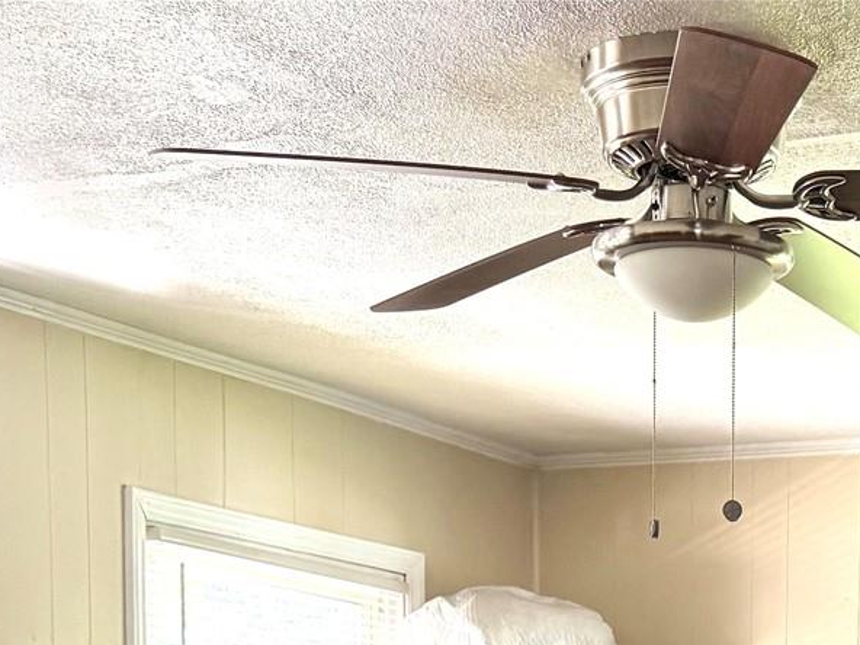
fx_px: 2062
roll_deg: -1.4
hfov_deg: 22.6
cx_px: 875
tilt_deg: -7.1
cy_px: 1114
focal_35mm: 83
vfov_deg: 15.6
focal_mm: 6.76
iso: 200
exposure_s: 1/90
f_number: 1.78
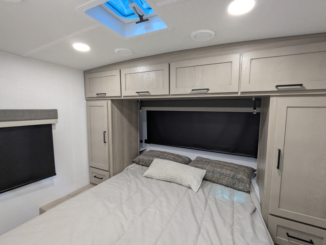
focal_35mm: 16
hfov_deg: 94.4
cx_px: 163
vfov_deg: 78.2
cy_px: 122
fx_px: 151
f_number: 2.2
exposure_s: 1/90.7
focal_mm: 2.35
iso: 363
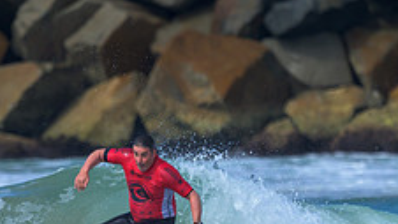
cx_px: 169
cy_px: 273
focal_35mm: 2561
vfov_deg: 0.5
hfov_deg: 0.8
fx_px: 27021
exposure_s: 1/2000
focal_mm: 800
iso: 220
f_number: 6.3
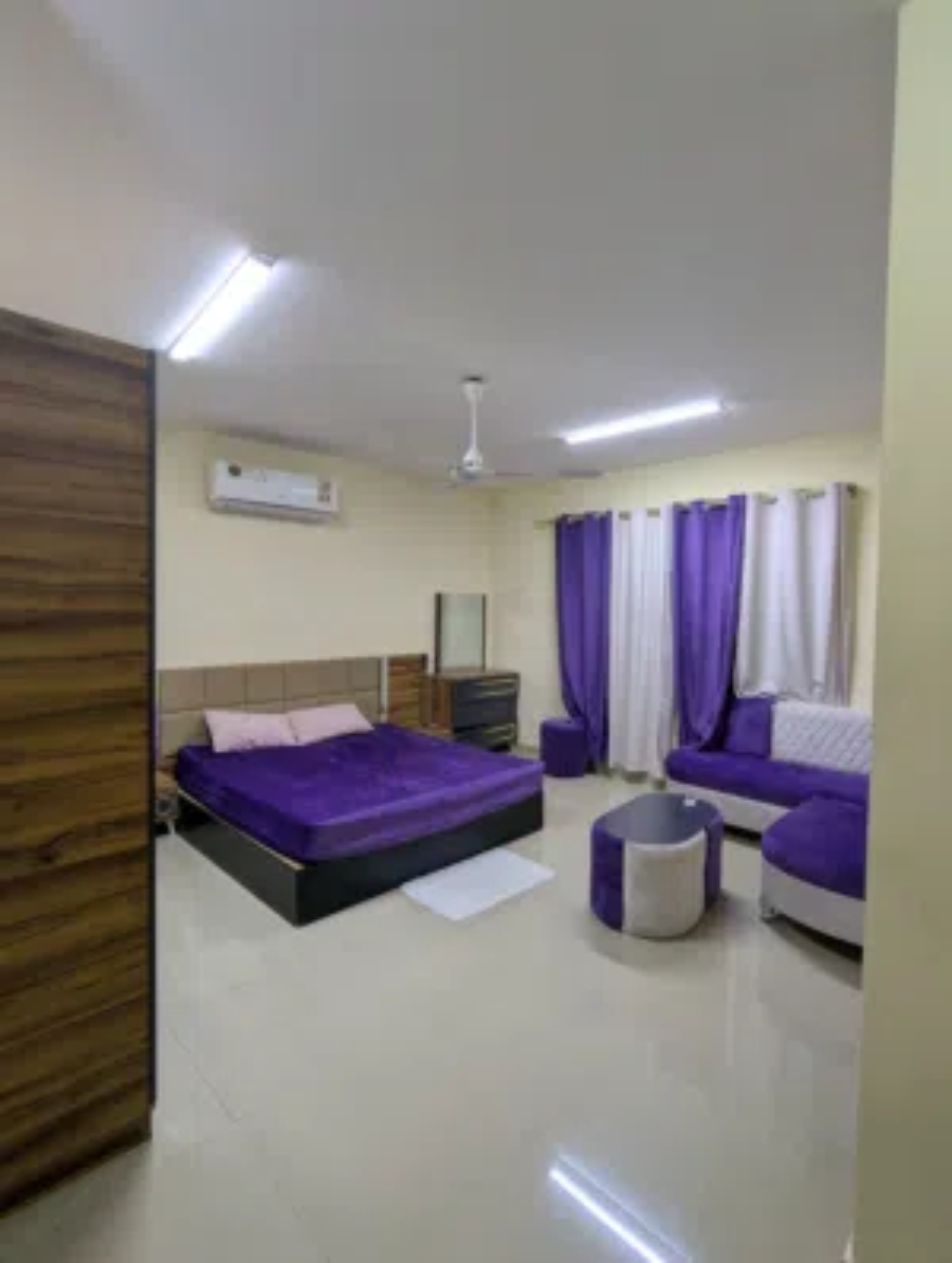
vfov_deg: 94.4
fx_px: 585
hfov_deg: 78.3
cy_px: 632
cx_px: 476
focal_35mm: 16
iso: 53
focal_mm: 2.35
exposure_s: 1/50
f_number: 2.2
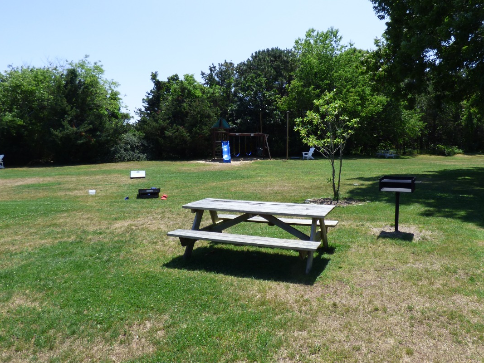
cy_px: 164
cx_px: 286
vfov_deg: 51.3
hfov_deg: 64.8
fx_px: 377
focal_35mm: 27
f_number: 2.8
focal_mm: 3.58
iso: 100
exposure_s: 1/1300
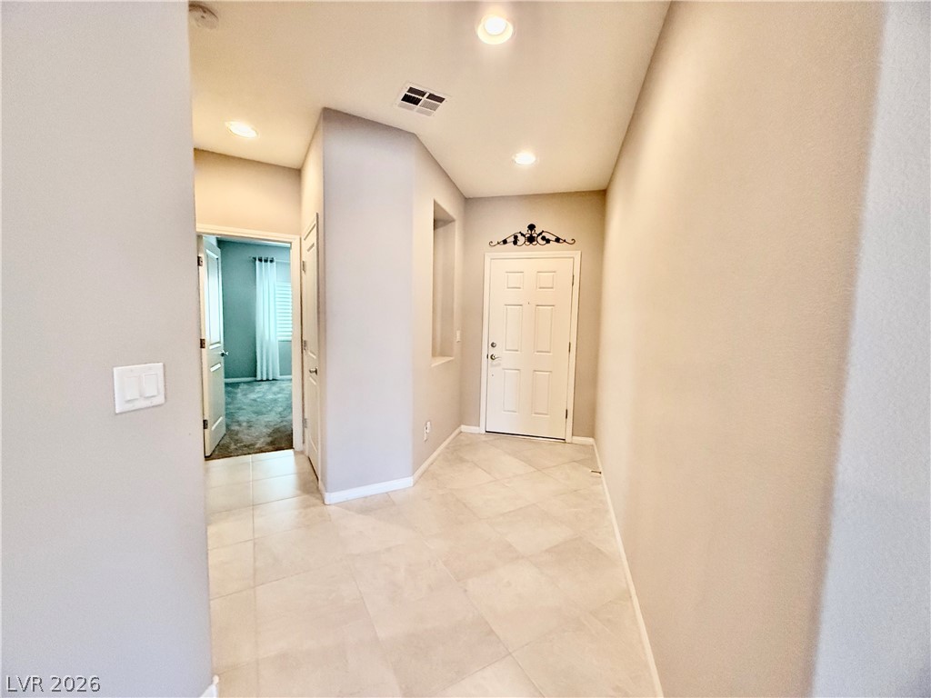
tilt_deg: -3.6
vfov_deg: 85.7
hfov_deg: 102.1
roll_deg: -1.2
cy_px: 349
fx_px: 377
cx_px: 466
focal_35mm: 14
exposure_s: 1/120
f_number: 2.2
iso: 640
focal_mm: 2.22
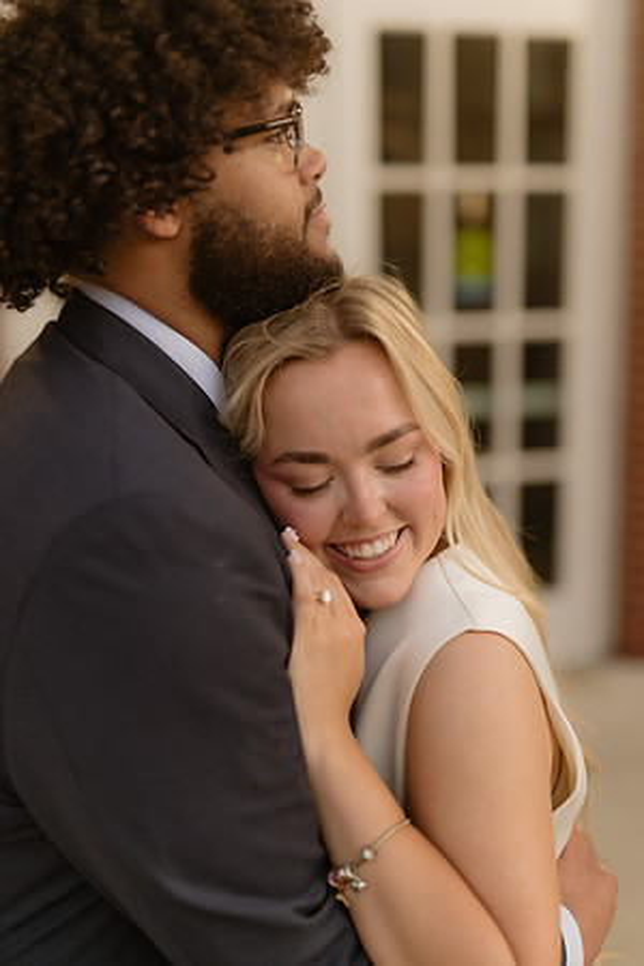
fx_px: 1342
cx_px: 322
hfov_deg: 27.0
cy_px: 483
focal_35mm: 50
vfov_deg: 39.6
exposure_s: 1/160
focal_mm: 50
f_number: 1.4
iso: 250
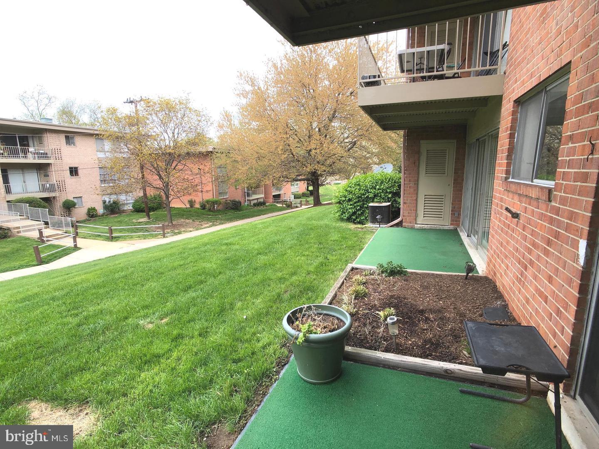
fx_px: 485
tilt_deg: -10.9
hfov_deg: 63.4
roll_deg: +0.3
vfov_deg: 49.7
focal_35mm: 28
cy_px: 224
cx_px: 300
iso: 20
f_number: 1.8
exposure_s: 1/312
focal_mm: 3.99
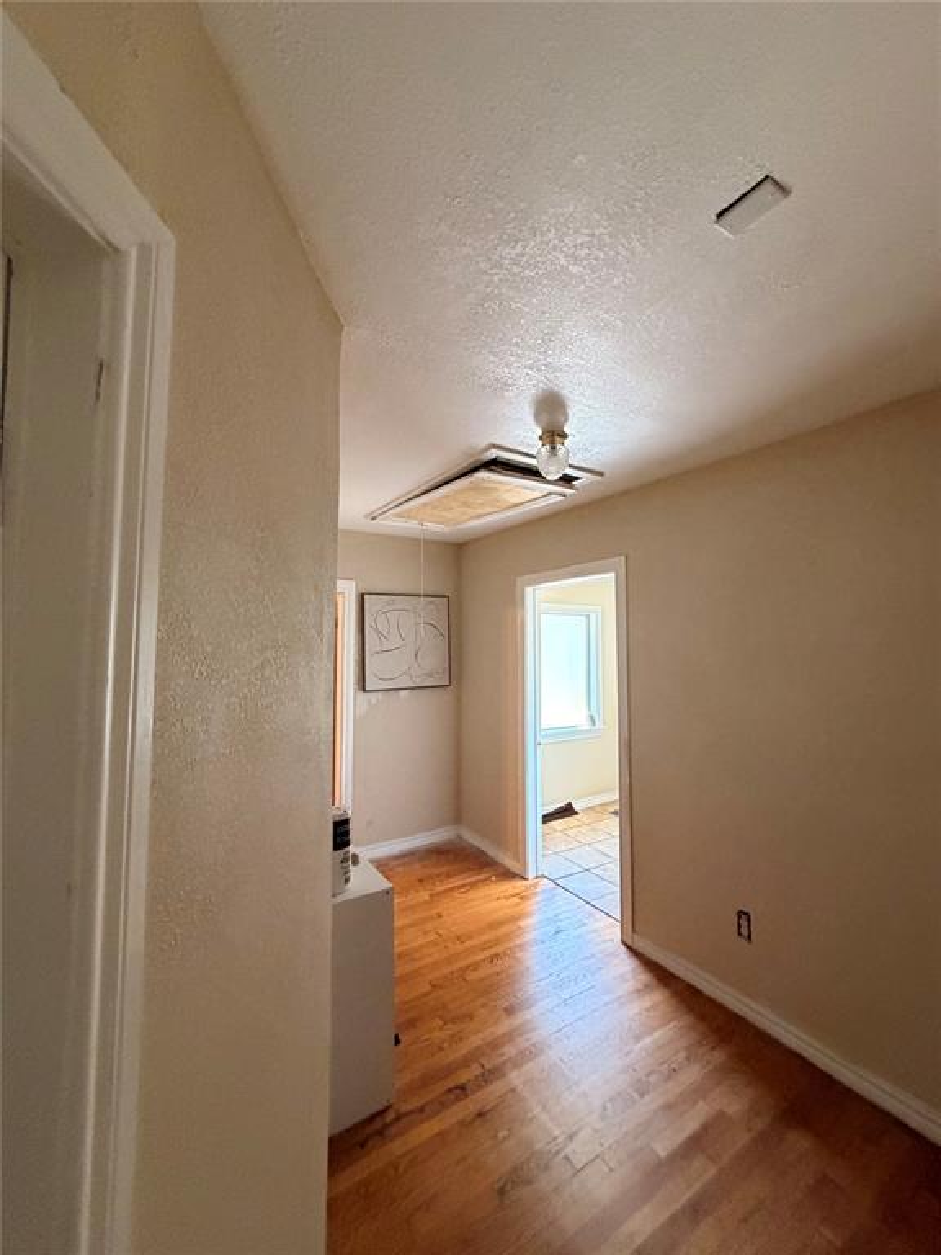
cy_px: 628
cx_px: 470
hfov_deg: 85.7
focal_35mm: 14
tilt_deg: +3.7
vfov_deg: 102.1
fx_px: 507
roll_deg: +0.7
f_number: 2.2
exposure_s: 1/60
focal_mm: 2.22
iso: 500
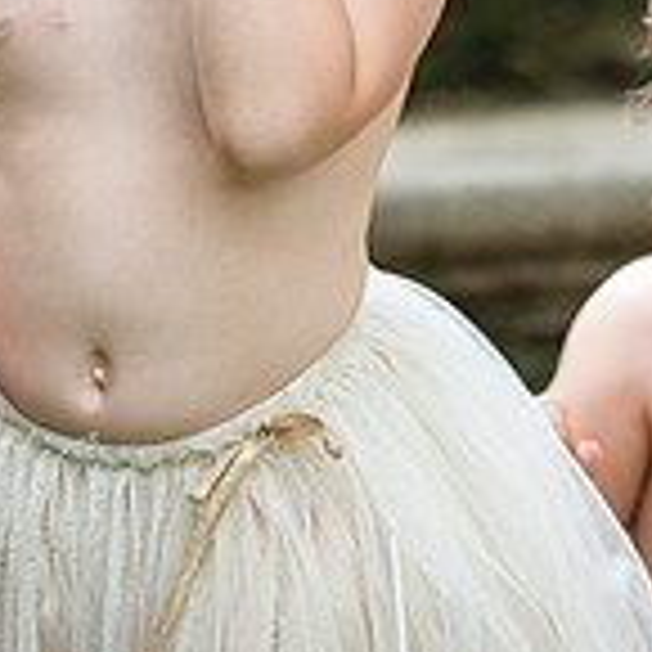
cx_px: 427
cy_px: -319
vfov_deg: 4.9
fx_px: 7565
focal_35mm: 355
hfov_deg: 4.9
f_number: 3.5
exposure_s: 1/1000
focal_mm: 135
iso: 640
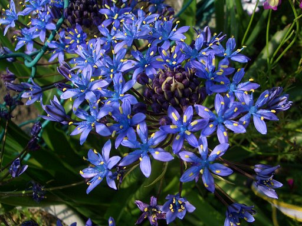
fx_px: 358
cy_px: 113
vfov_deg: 35.1
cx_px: 151
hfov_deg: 45.8
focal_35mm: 41
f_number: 2.8
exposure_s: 1/800
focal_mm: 6.8
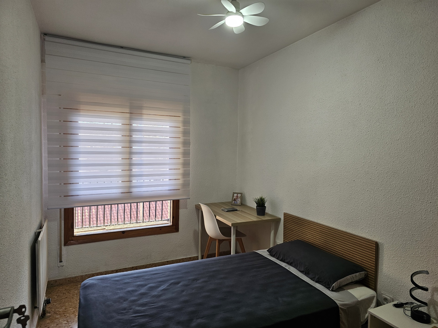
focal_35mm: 23
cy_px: 164
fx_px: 291
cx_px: 219
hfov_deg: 73.9
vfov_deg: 58.9
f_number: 1.7
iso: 100
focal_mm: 6.3
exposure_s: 1/180
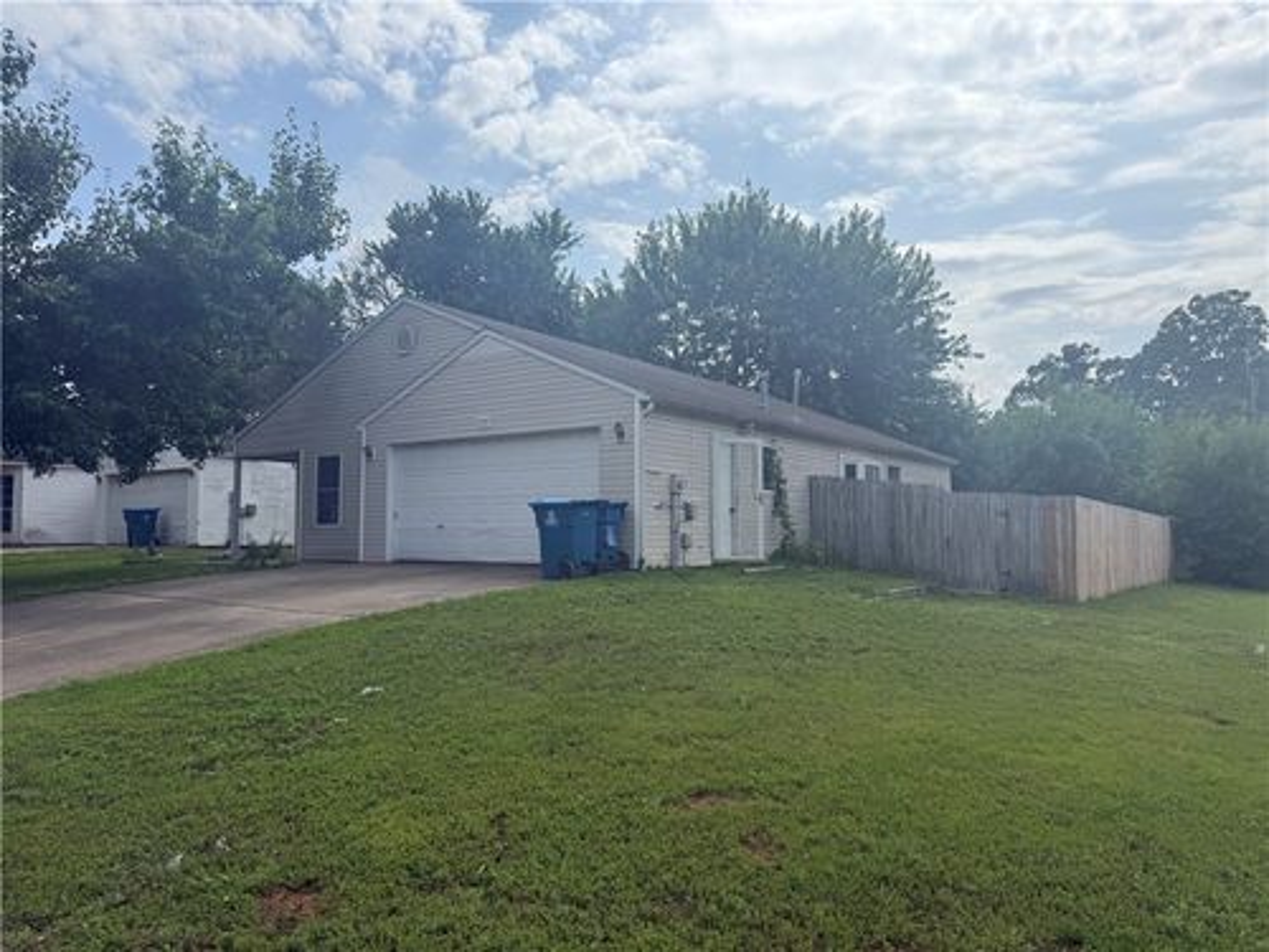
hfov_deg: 71.6
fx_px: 880
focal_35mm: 24
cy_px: 476
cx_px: 634
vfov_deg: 56.8
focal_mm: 6.76
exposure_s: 1/8130
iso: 80
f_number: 1.78
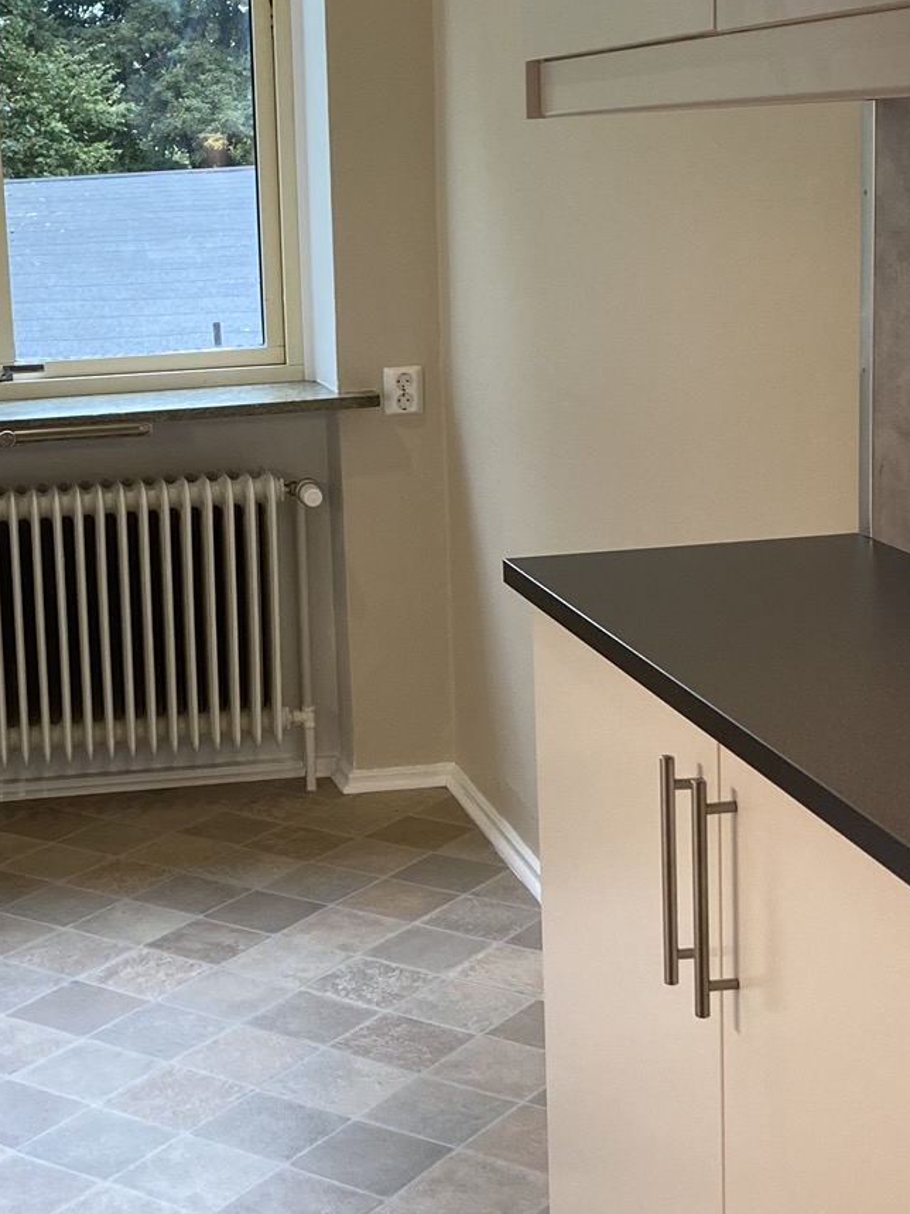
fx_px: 2174
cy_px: 571
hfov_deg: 23.3
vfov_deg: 31.2
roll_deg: +2.5
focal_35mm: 62
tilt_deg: -9.9
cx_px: 172
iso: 125
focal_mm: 4.25
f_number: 1.8
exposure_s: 1/100
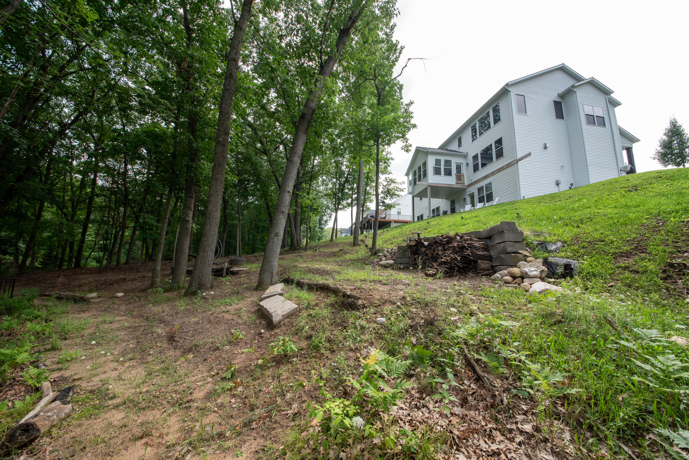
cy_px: 230
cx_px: 344
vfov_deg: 90.0
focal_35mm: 12
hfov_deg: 112.6
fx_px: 230
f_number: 10
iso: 400
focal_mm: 12
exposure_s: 1/200
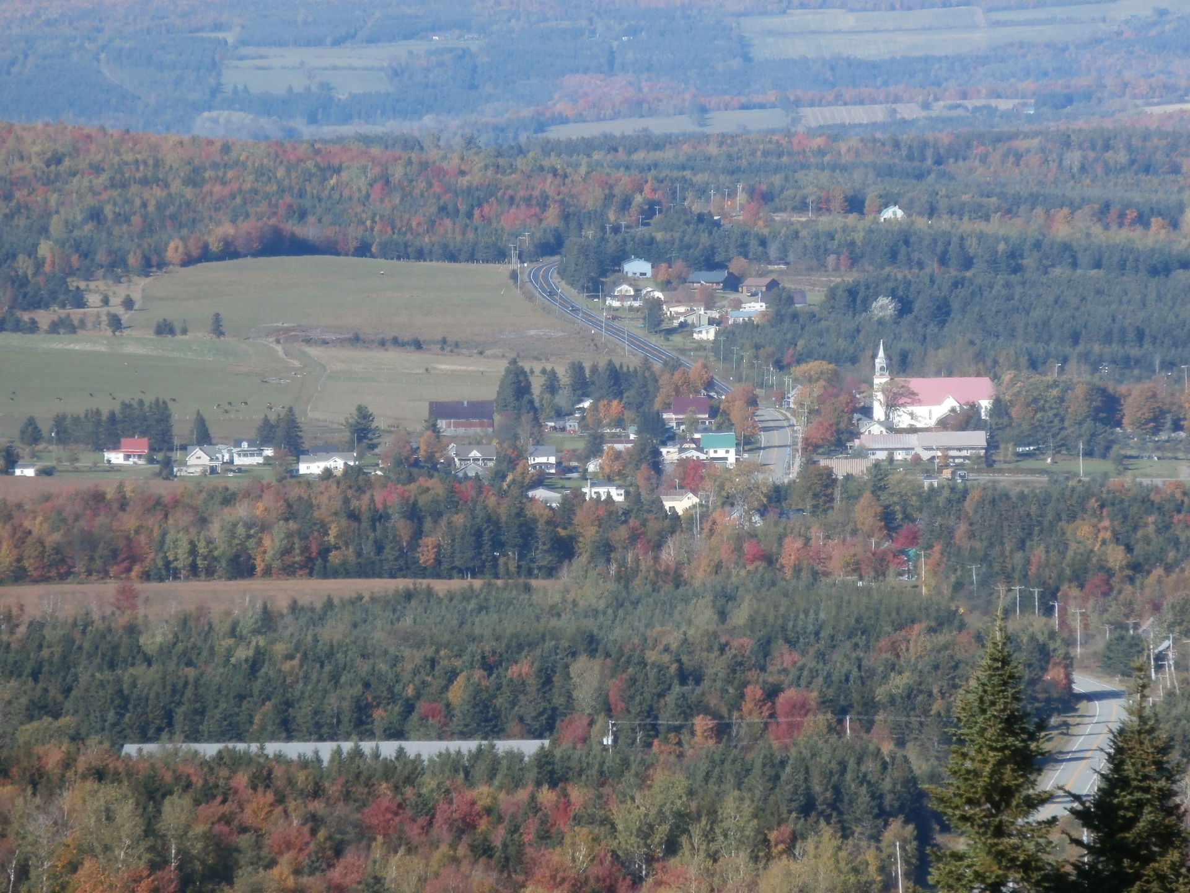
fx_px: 15160
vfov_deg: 3.4
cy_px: 446
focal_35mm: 441
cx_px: 595
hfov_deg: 4.5
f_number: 6.9
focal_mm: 78.61
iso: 125
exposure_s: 1/320
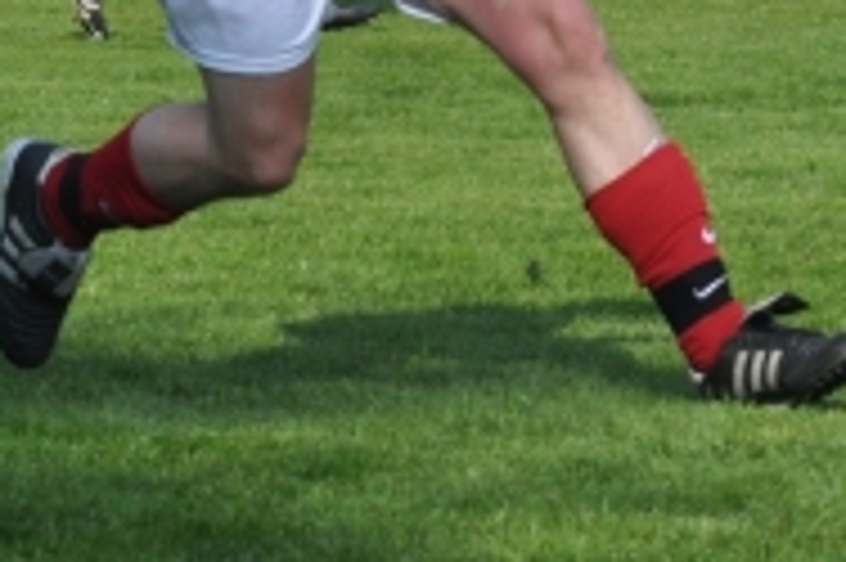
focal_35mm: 446
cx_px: 914
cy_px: -52
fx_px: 10472
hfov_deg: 4.6
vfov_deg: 3.1
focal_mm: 70
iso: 800
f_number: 10
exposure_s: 1/1000
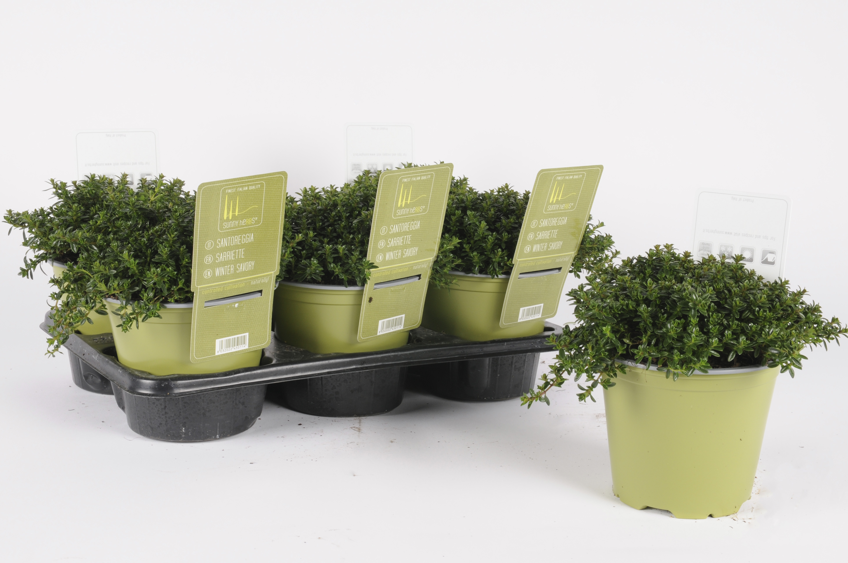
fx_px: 1482
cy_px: 295
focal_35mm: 63
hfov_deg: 31.9
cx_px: 424
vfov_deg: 21.5
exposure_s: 1/200
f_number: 16
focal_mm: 38
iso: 200
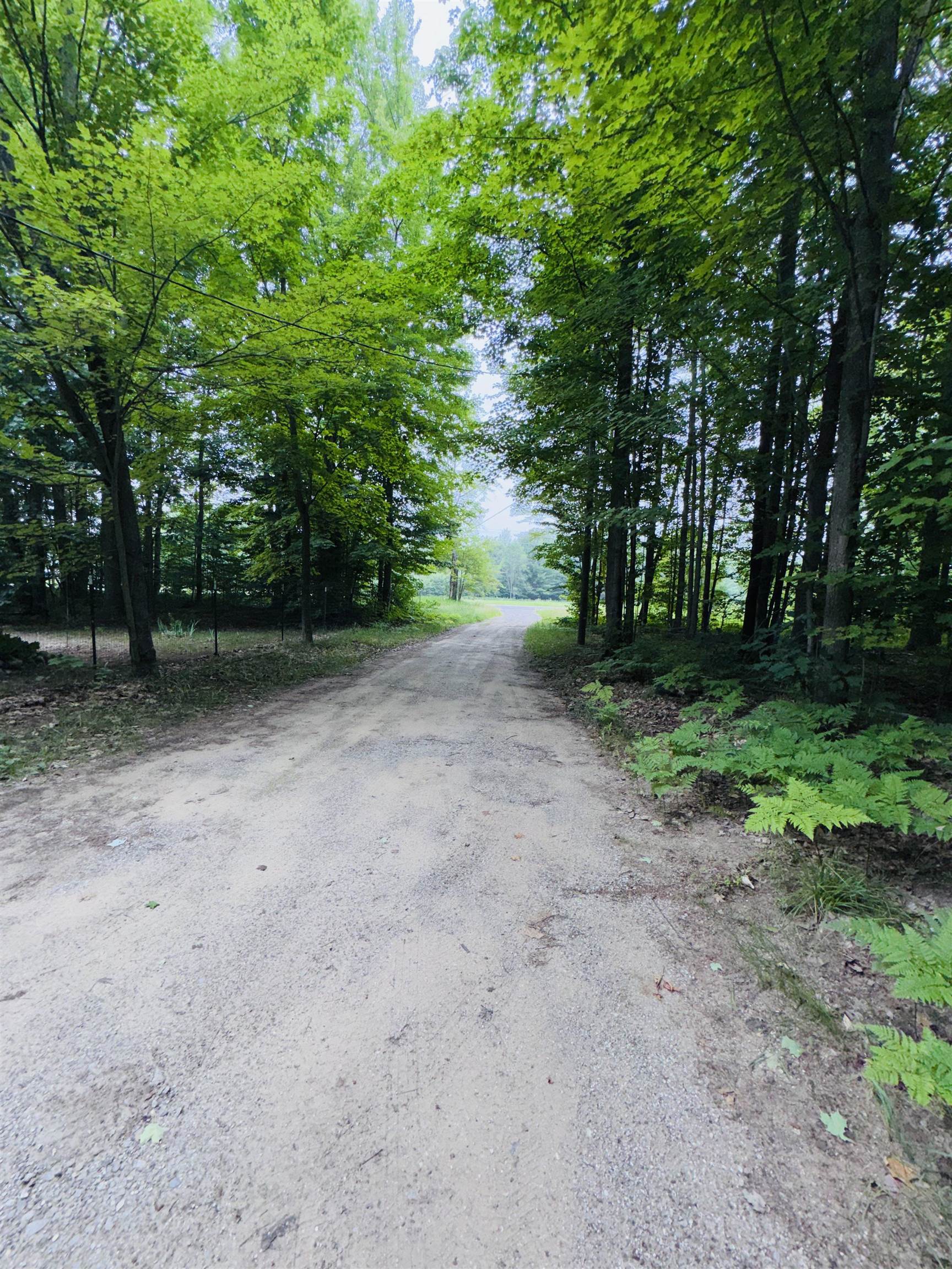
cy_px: 634
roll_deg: -1.3
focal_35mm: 14
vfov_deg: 102.1
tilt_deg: -4.6
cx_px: 476
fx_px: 513
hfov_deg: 85.7
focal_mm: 2.22
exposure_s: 1/230
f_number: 2.2
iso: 32
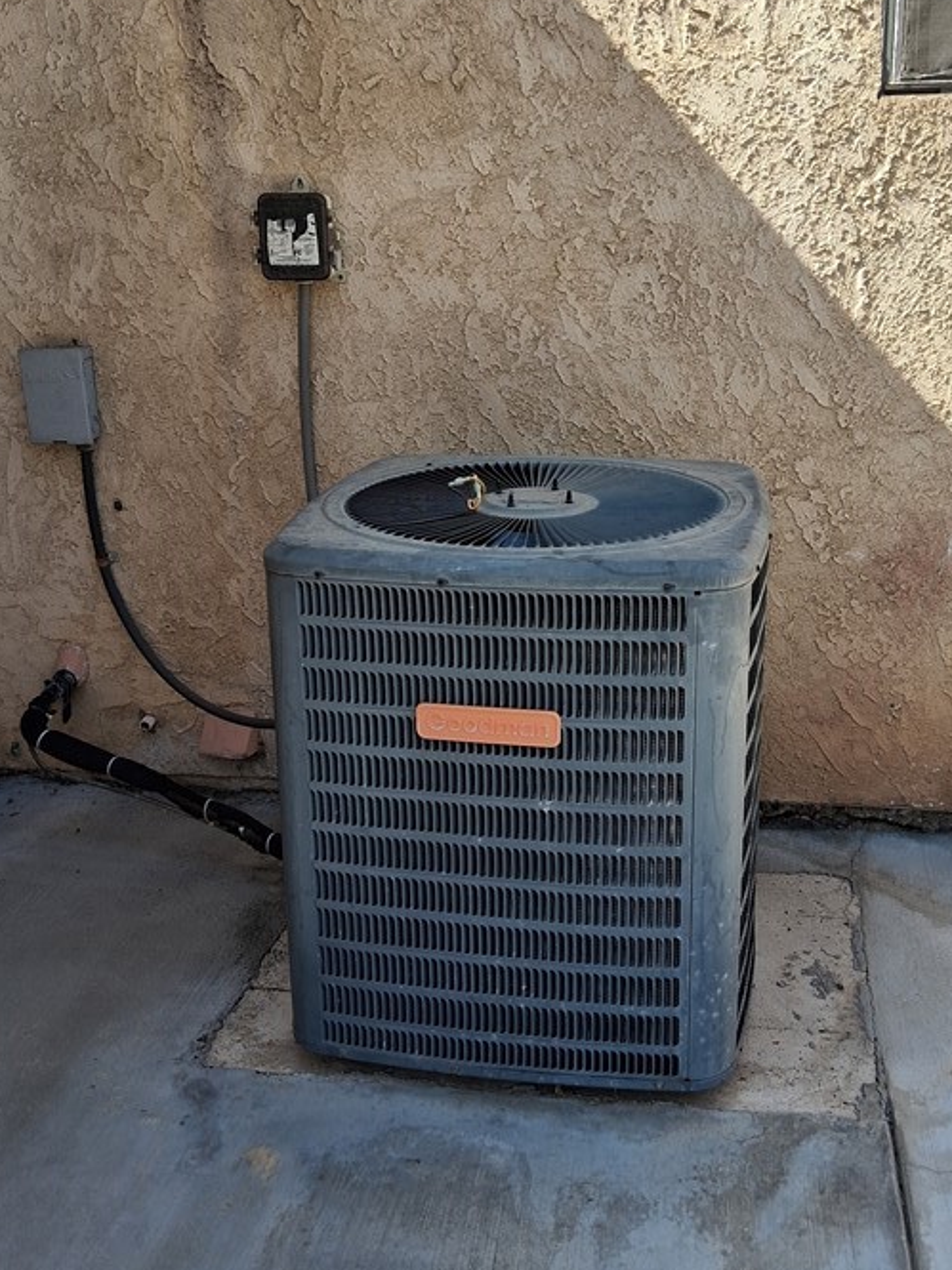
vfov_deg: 46.8
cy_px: 612
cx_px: 509
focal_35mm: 40
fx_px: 1468
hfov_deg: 35.9
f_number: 1.8
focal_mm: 3.98
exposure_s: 1/207
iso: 25
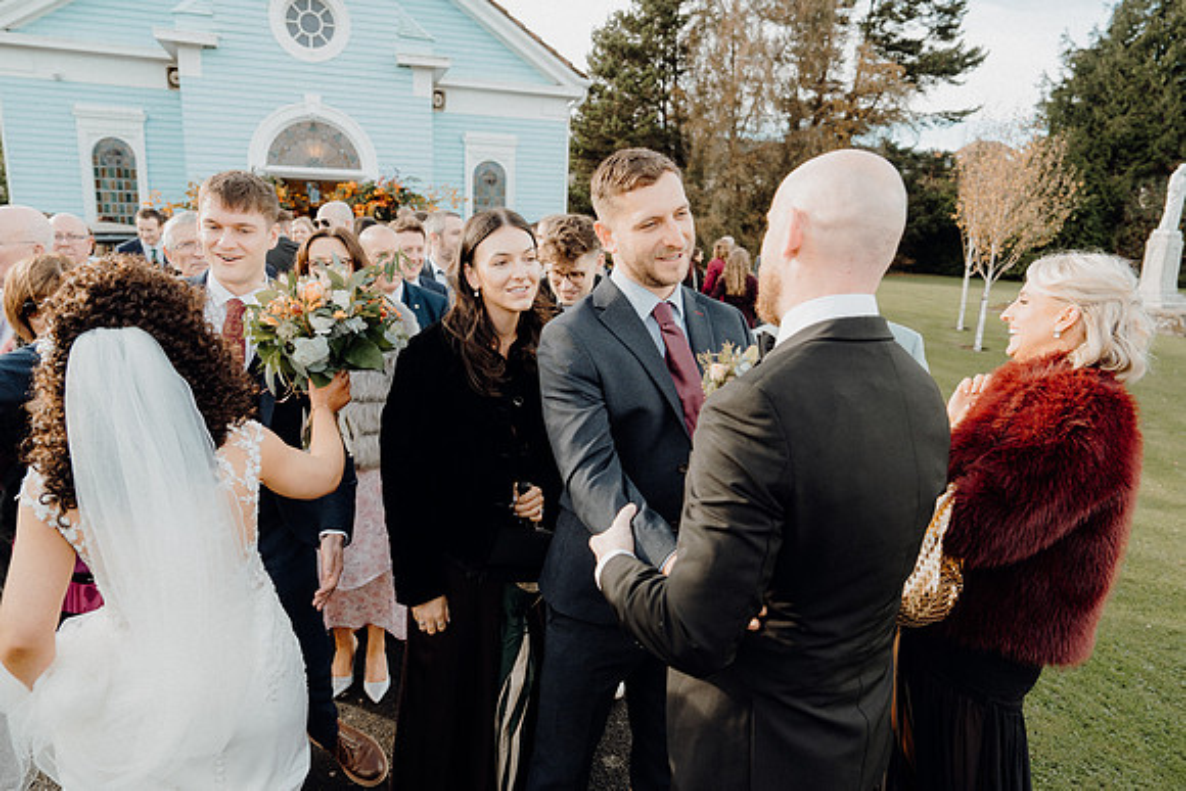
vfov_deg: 53.2
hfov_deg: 73.7
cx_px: 593
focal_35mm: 24
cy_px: 396
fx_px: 791
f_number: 3.5
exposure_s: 1/400
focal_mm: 24
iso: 250
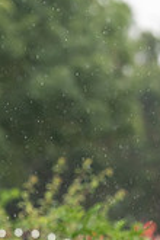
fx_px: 2633
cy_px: 241
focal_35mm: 395
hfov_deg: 3.5
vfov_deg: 5.2
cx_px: 44
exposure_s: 1/1000
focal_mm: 145
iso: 1000
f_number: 3.2
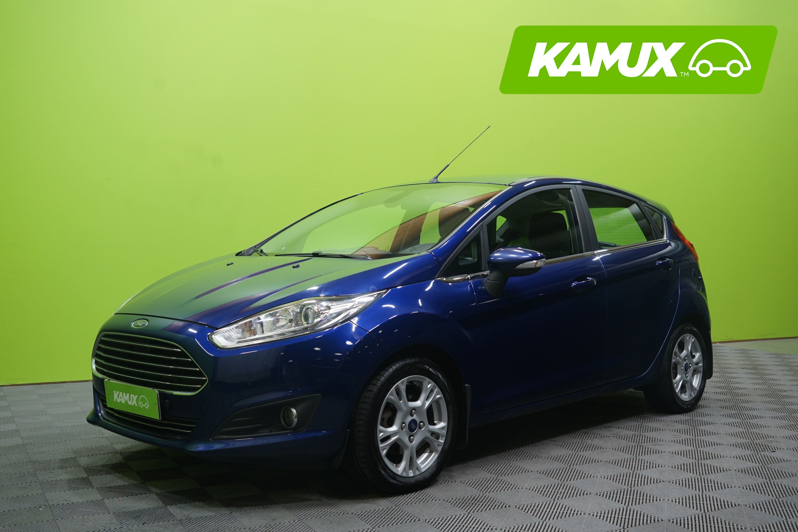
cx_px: 399
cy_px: 266
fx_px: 842
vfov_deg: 35.1
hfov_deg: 50.7
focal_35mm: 38
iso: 800
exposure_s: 1/25
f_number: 5.6
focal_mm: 38
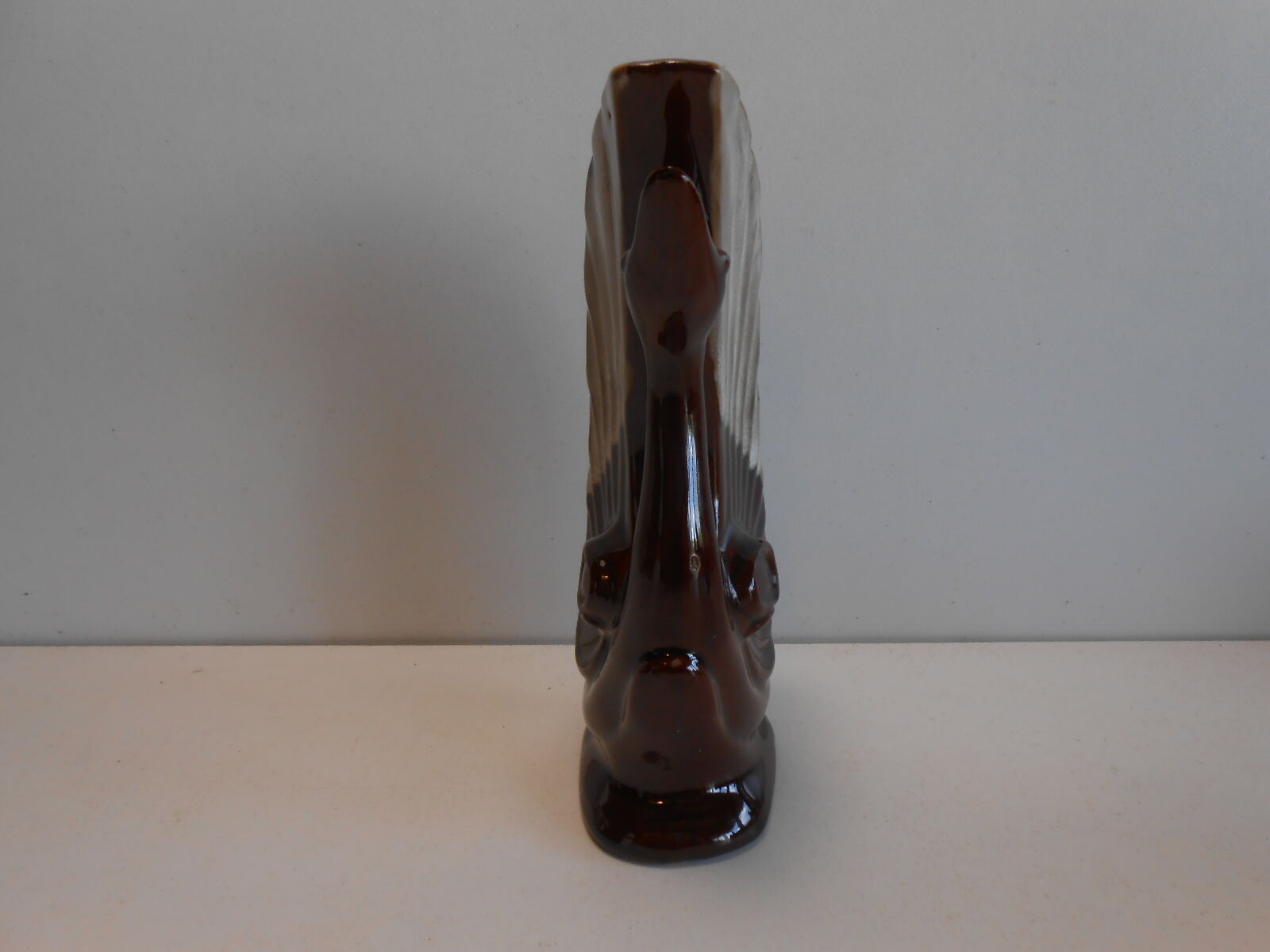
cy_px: 476
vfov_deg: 53.1
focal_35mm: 26
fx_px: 954
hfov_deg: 67.3
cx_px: 635
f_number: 3.5
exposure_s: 1/60
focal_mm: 4.6
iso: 80
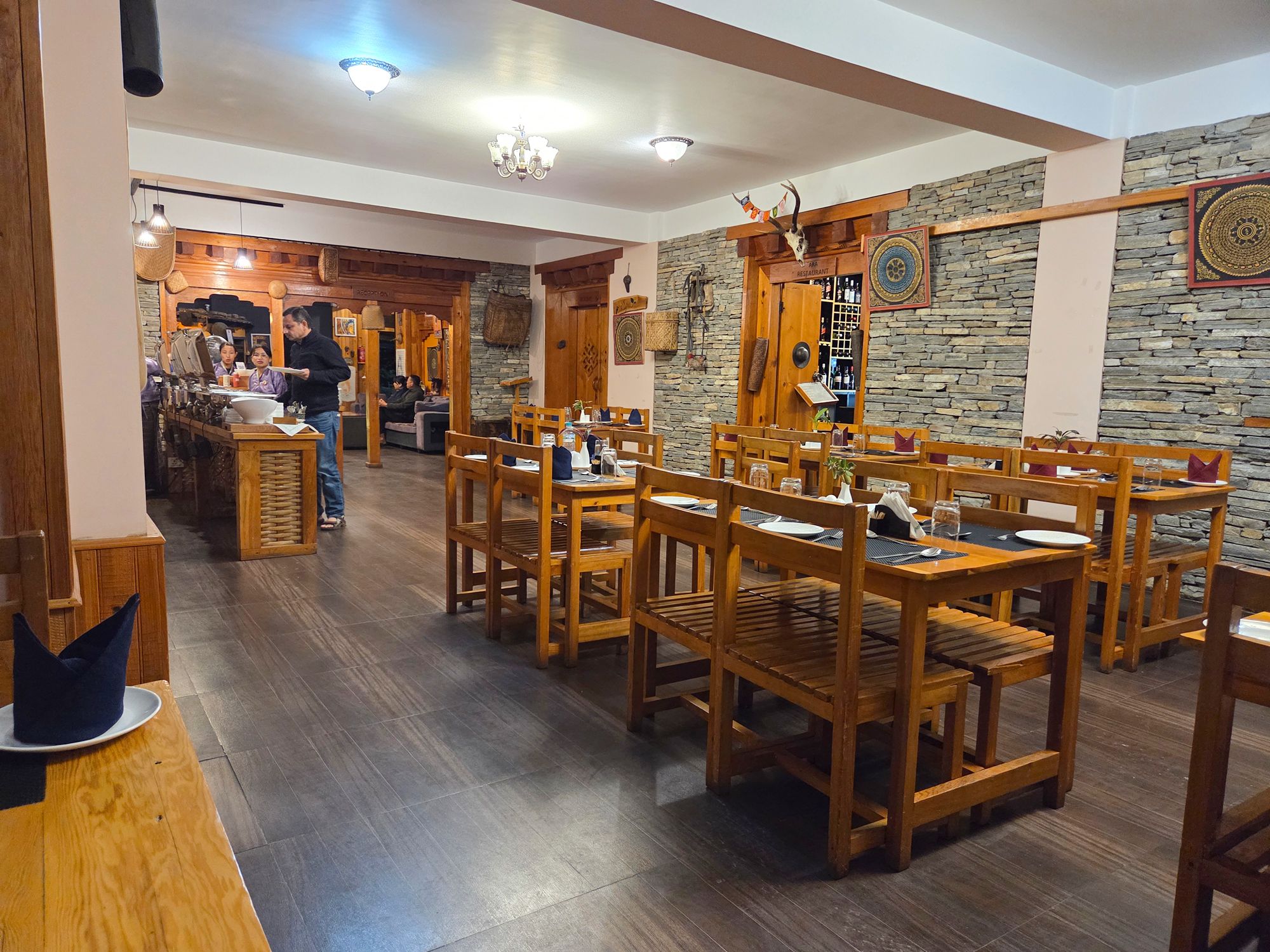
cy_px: 476
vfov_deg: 58.9
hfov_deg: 73.9
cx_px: 635
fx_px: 844
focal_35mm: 23
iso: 1000
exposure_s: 1/100
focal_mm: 5.4
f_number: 1.8
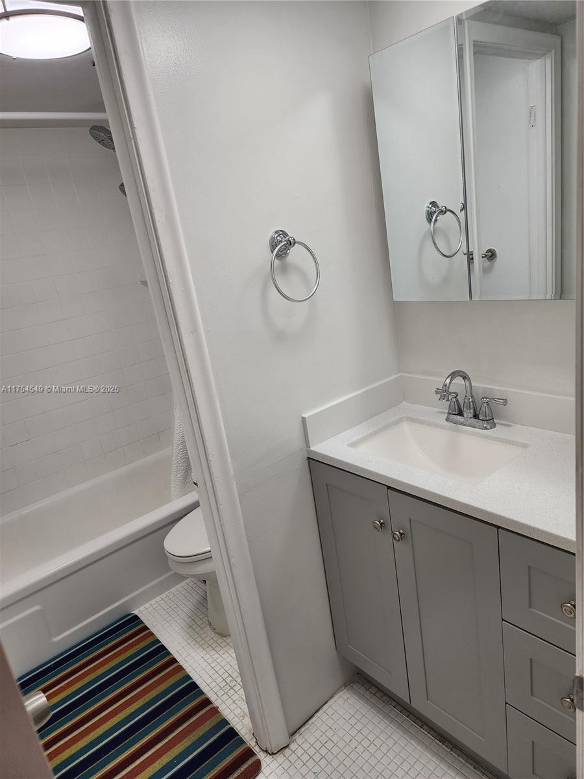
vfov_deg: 73.9
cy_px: 390
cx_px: 292
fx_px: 517
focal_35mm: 23
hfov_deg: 58.9
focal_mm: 6.4
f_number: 1.8
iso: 40
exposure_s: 1/120
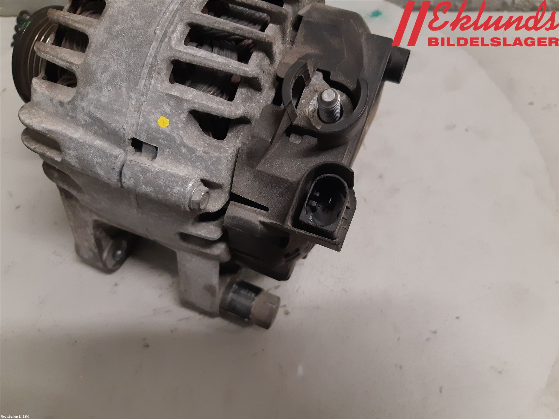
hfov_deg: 67.3
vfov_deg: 53.1
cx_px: 280
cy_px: 210
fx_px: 420
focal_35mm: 26
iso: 200
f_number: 1.7
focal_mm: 3.93
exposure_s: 1/50
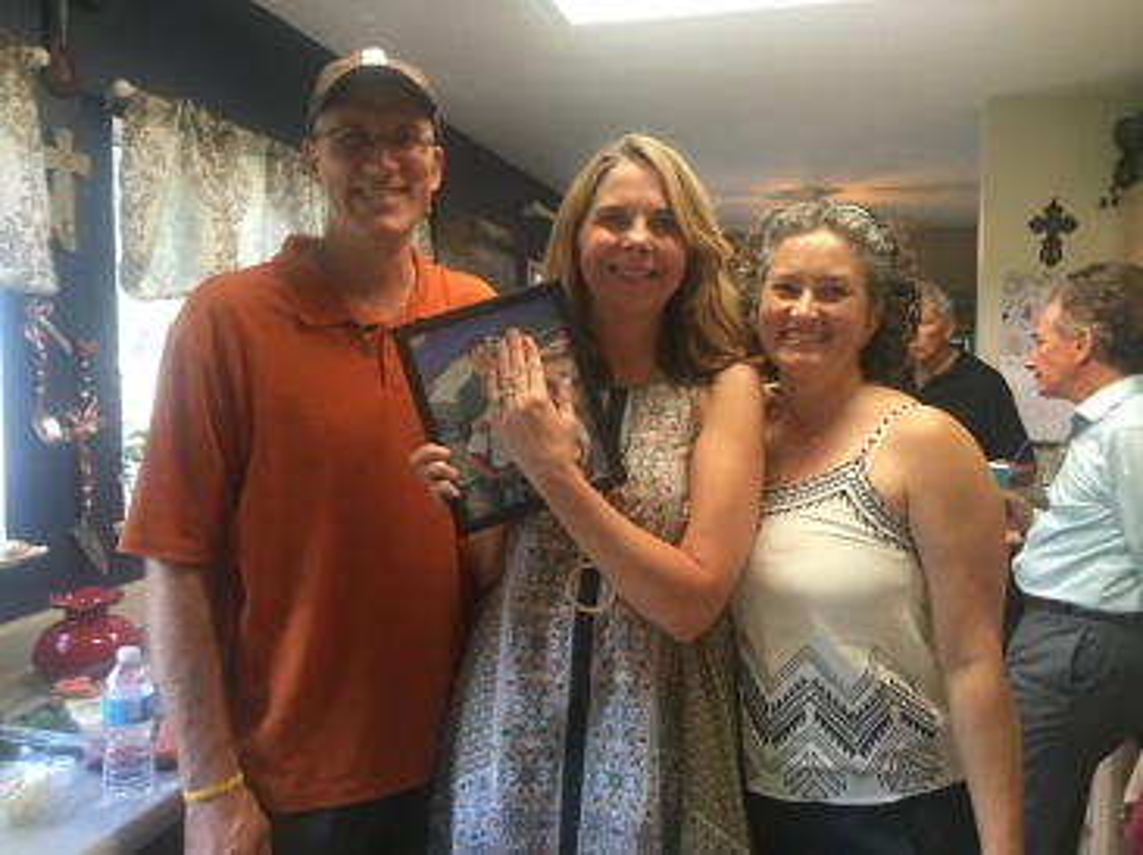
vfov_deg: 48.2
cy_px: 428
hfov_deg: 61.7
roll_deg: +3.3
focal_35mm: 29
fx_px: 957
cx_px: 572
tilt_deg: -1.0
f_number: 2.2
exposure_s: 1/30
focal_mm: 4.15
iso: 125
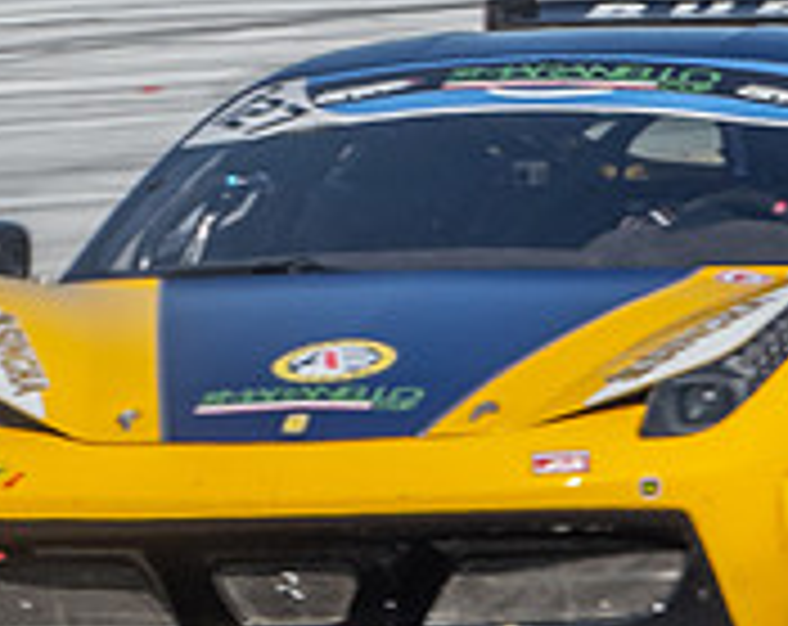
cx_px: 913
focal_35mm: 2707
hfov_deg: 0.7
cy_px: 656
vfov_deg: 0.6
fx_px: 62956
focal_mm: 300
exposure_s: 1/320
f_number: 11
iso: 200
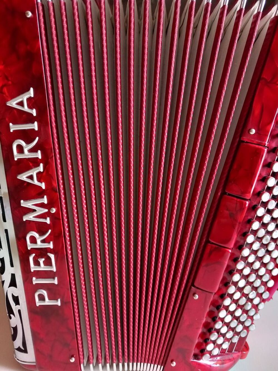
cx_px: 139
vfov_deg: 65.3
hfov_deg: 51.4
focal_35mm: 27
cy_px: 186
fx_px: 289
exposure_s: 1/25
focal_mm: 4
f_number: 1.8
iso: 400
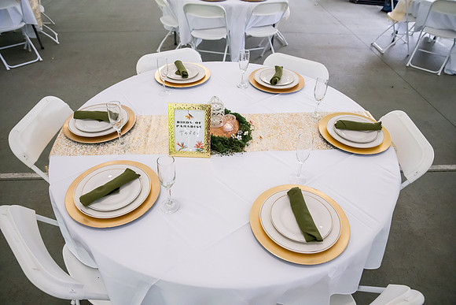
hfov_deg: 73.7
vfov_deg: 53.2
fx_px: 304
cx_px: 228
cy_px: 152
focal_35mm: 24
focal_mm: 24
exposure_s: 1/320
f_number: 4
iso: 5000
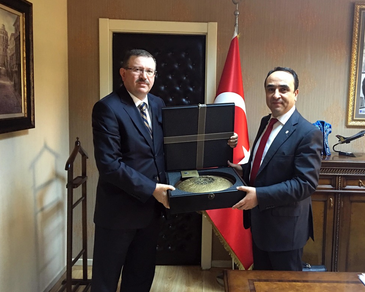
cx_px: 219
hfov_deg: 51.2
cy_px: 140
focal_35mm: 35
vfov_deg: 42.2
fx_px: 378
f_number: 2.2
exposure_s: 1/8
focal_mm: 4.15
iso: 100
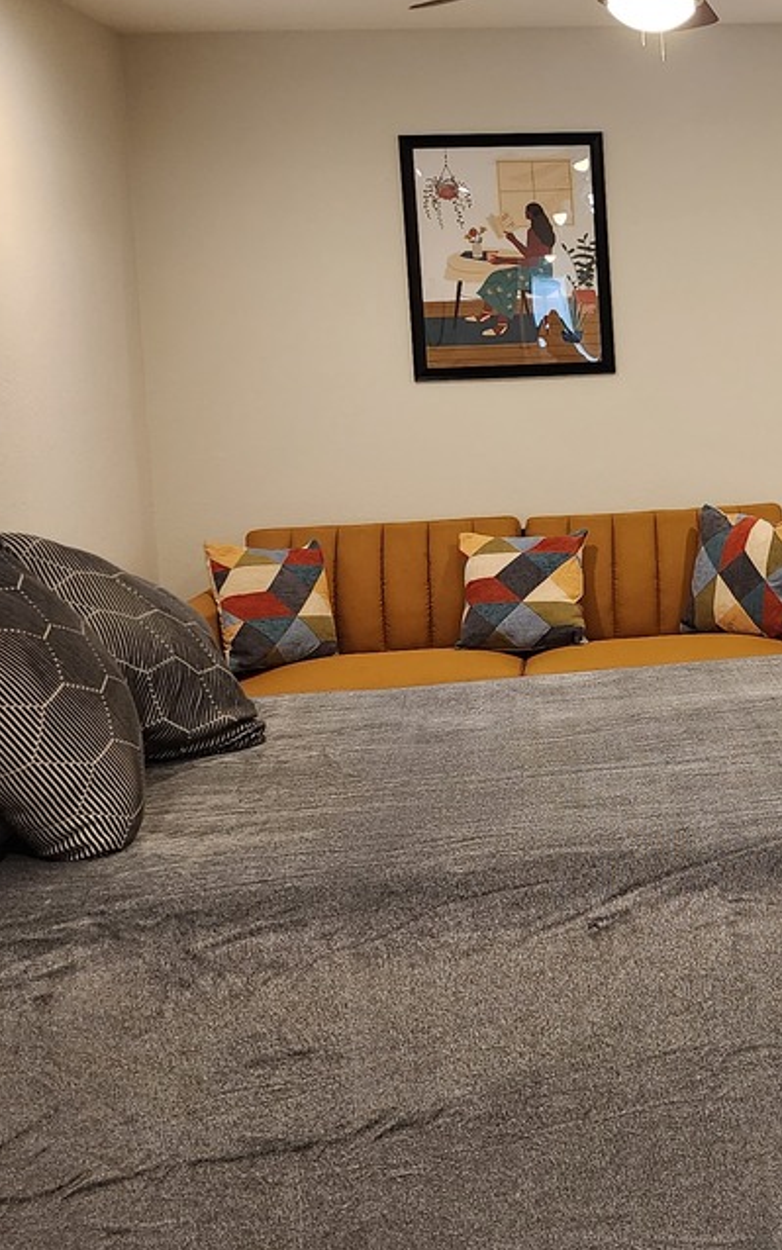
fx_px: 1875
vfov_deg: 36.6
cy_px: 443
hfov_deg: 22.3
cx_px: 847
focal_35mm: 55
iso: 400
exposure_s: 1/120
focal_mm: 6.4
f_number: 1.8
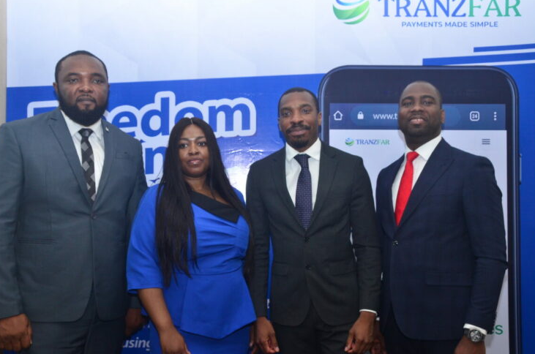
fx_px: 608
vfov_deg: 32.5
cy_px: 183
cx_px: 263
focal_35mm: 41
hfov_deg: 47.5
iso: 800
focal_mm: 26
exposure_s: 1/80
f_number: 6.3
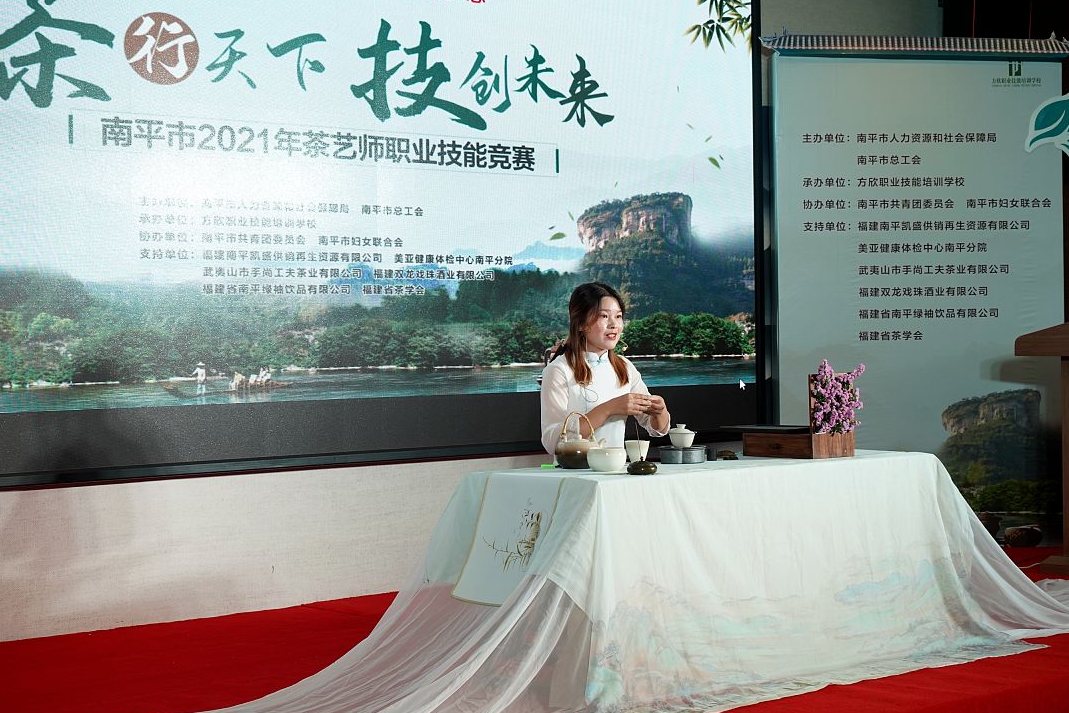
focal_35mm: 64
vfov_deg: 21.2
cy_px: 341
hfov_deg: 31.4
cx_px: 557
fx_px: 1901
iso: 640
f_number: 5.6
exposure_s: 1/125
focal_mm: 57
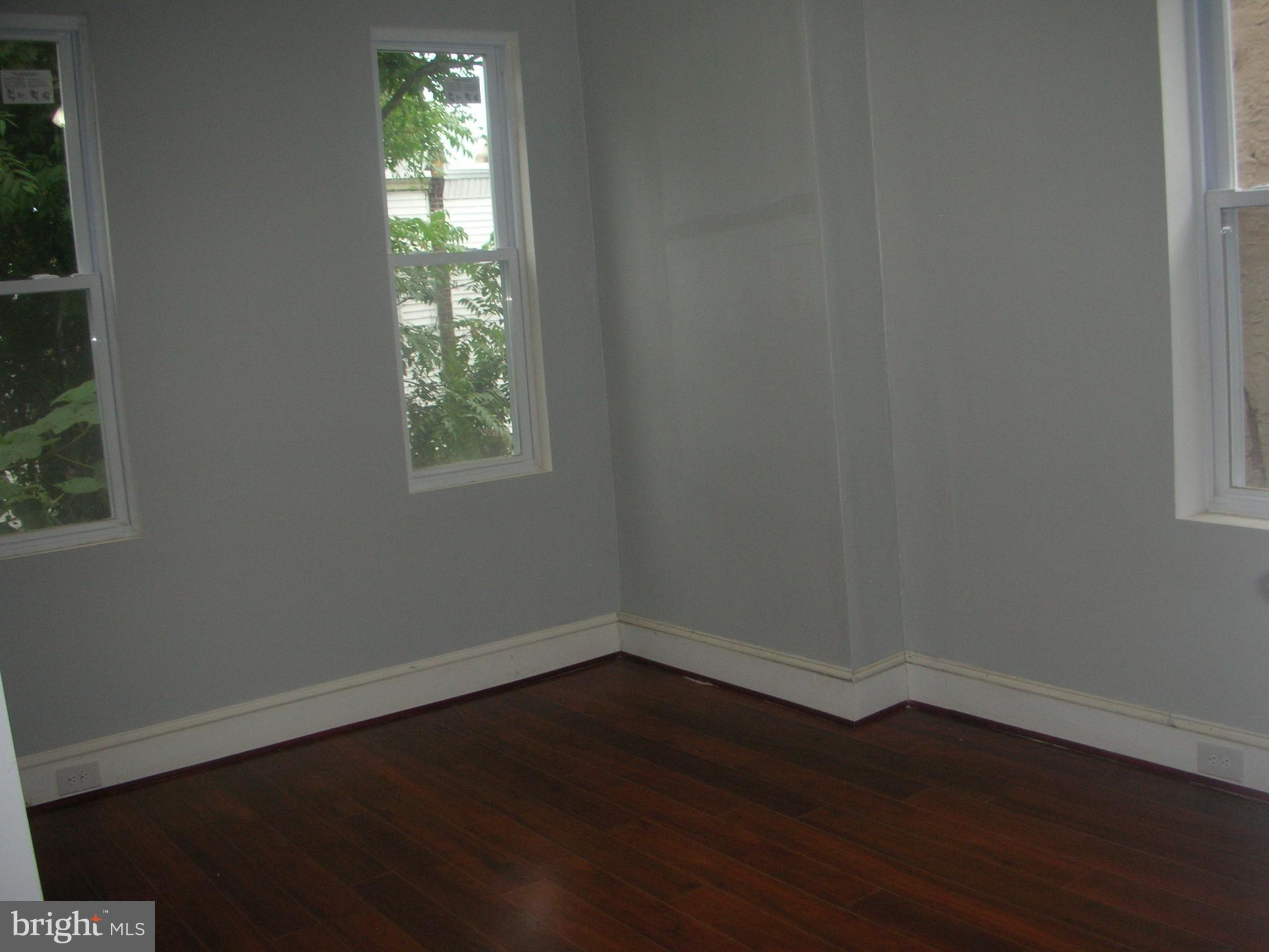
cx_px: 634
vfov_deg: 40.7
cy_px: 476
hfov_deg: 52.6
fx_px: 1283
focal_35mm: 35
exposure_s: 1/60.1
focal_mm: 5.8
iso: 88
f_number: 3
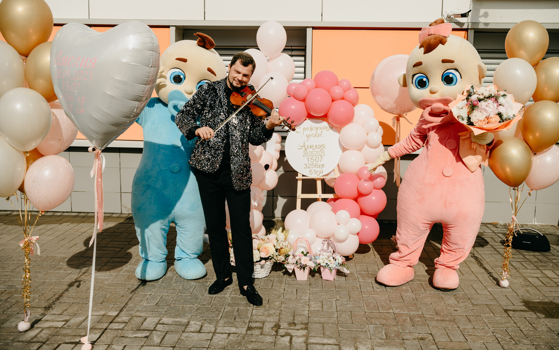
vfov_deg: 35.7
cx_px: 288
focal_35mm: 36
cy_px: 158
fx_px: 544
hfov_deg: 54.4
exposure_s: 1/1000
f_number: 5
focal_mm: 34
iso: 64
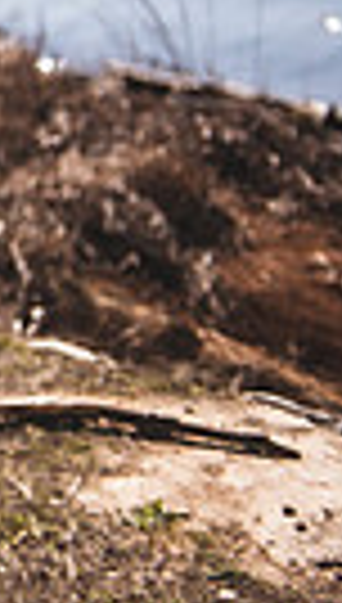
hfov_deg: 5.5
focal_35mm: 199
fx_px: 3188
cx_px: -936
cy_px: -259
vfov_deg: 10.5
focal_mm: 44
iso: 100
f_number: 2.8
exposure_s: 1/2000
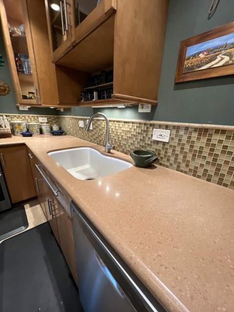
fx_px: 117
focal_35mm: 13
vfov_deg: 106.2
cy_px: 156
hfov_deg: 89.9
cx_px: 117
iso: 200
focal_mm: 1.57
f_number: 1.8
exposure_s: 1/60
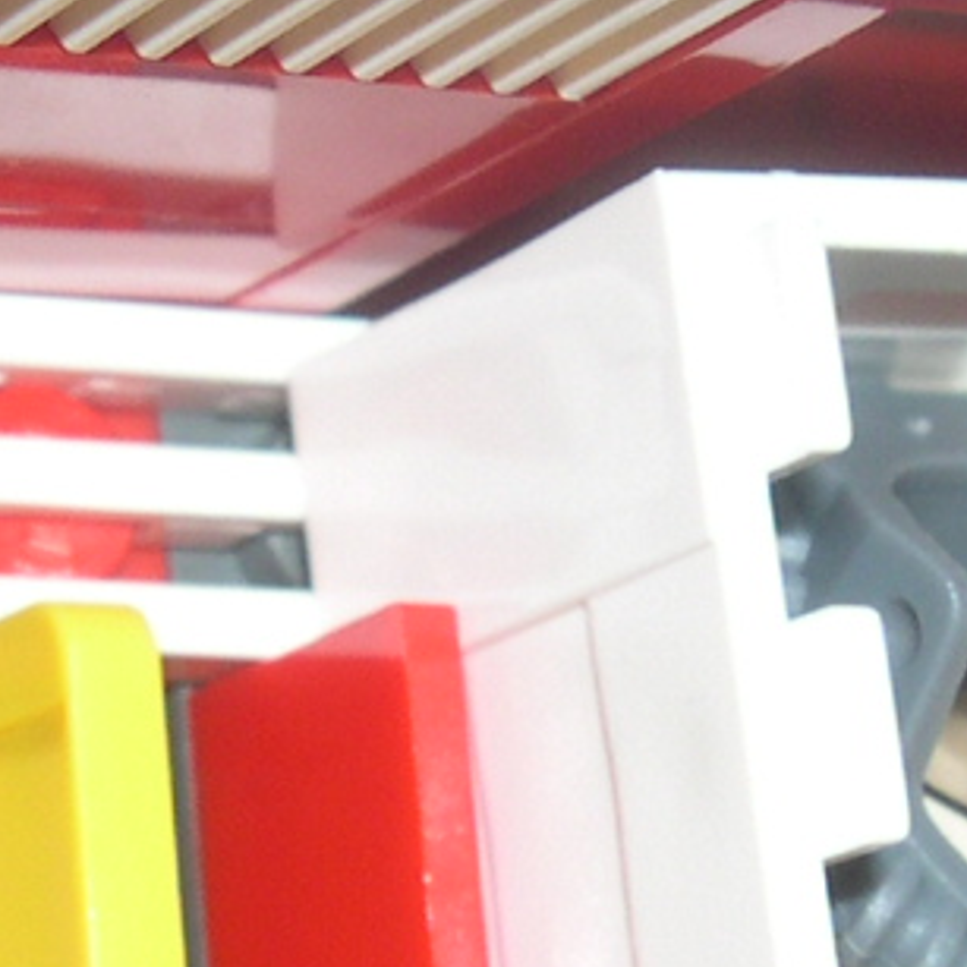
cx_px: 447
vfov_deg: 10.0
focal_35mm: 175
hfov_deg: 10.0
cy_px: 680
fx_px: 5531
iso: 100
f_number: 7.6
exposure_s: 1/60
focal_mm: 8
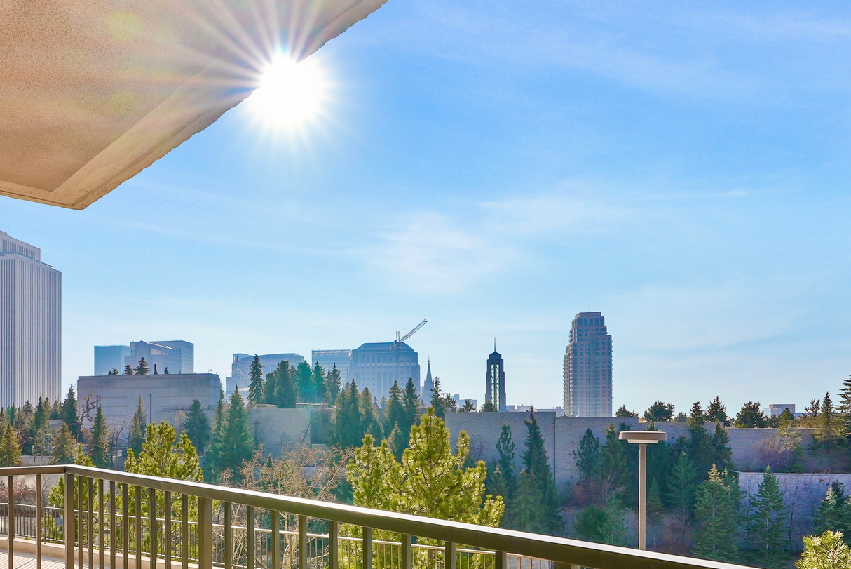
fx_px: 639
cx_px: 305
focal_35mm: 27
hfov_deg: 66.1
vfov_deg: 45.8
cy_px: 447
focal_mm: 16
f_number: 9
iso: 250
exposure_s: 1/250
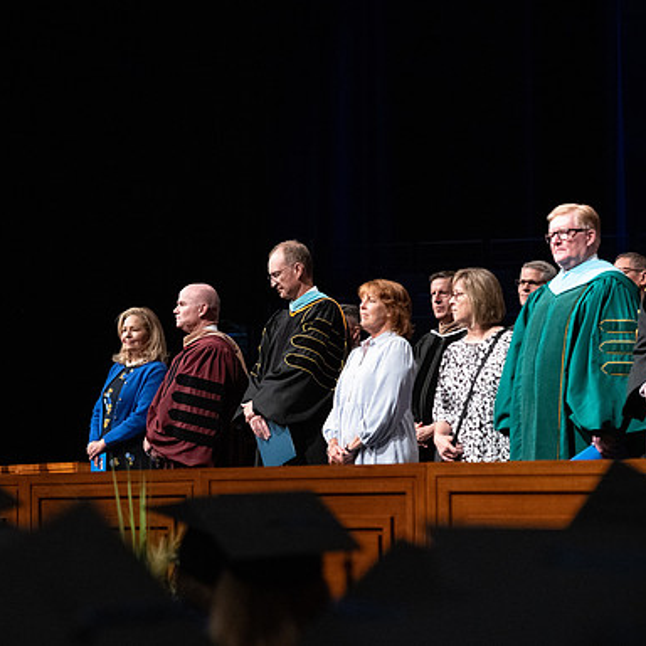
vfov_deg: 13.1
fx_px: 2808
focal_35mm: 133
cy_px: 322
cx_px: 175
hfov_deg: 13.1
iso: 6400
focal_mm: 100
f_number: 2.8
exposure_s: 1/320
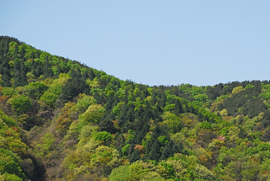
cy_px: 125
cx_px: 185
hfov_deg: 12.1
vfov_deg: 8.1
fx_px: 1276
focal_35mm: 170
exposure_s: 1/1250
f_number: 6.3
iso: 400
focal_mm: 80
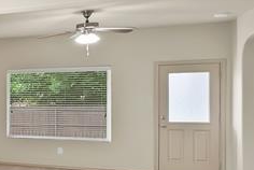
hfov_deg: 20.8
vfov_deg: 26.0
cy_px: 102
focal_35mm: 52
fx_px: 367
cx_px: -229
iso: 640
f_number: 9
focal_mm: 12
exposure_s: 1/5
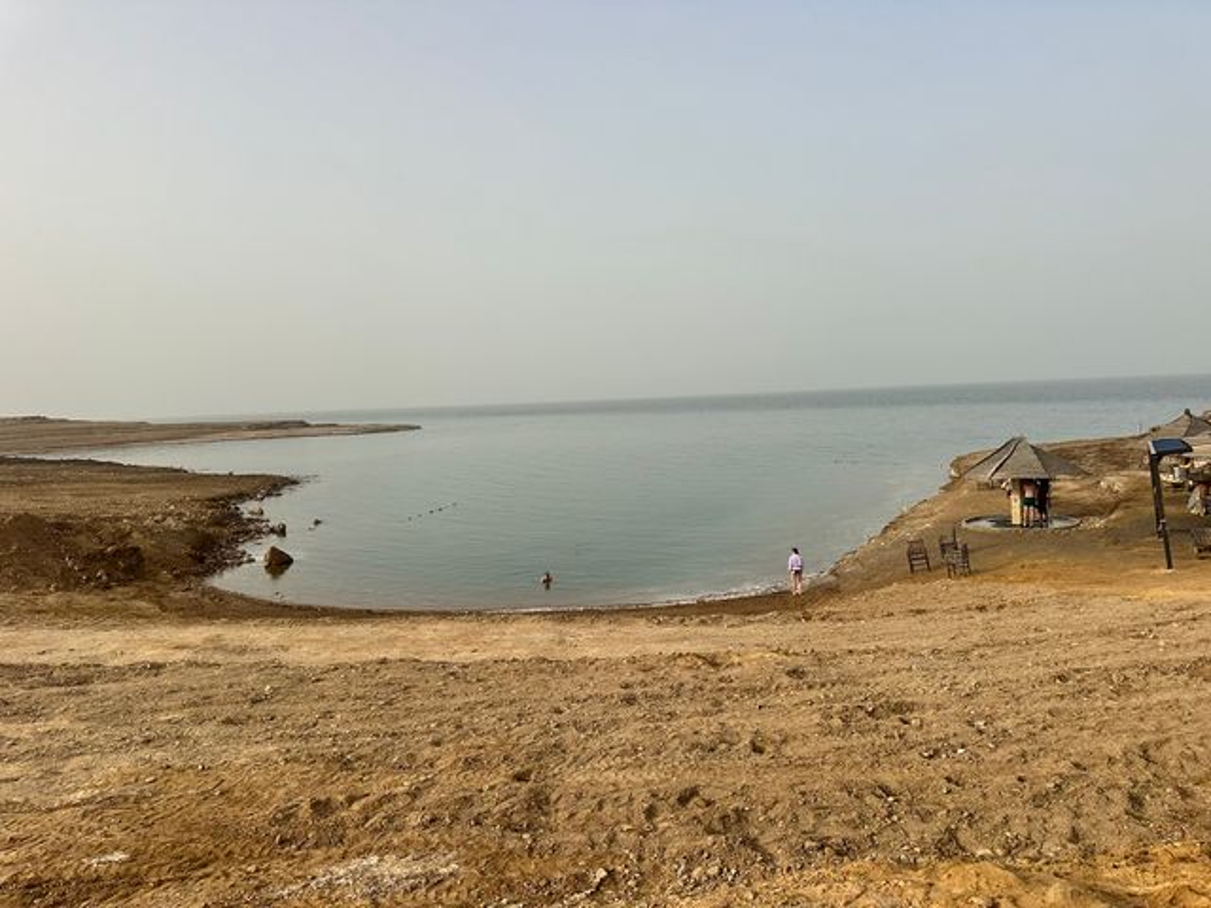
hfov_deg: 71.6
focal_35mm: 24
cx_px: 606
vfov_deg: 56.8
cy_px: 454
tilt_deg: -7.3
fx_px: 840
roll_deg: +0.6
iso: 80
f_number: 1.78
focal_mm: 6.86
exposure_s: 1/4545
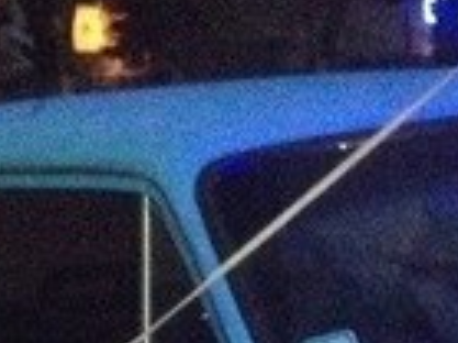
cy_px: 740
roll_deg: +4.9
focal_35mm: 166
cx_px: 409
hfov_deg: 11.8
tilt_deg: -22.0
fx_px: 2194
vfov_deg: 8.4
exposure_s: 1/15
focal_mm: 4.28
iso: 800
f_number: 2.4
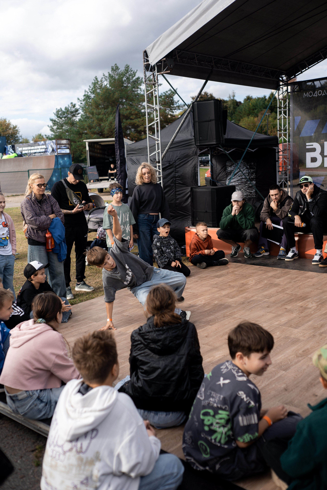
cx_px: 164
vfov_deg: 54.4
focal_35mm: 35
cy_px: 245
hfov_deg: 37.9
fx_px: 477
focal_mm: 35
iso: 100
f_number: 2.5
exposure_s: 1/1600
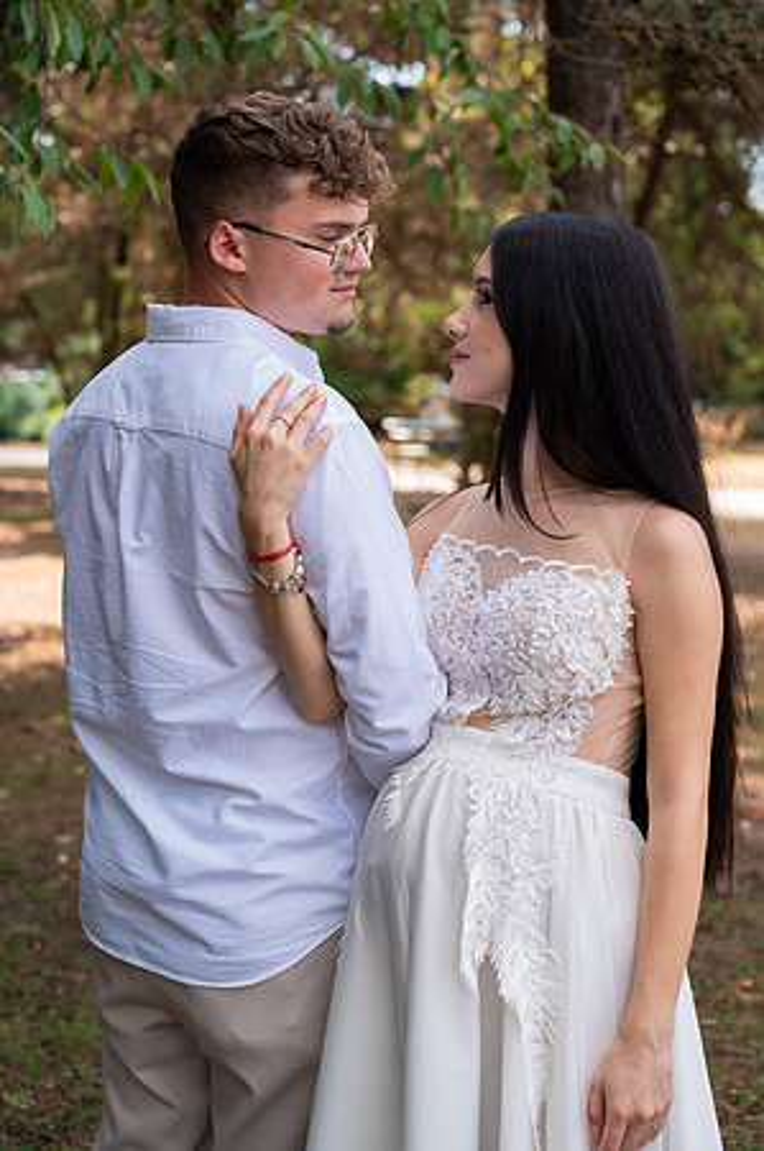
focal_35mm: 57
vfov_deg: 35.1
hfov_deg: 23.7
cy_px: 576
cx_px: 382
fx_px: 1819
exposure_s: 1/320
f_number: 3.5
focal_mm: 57
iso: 200
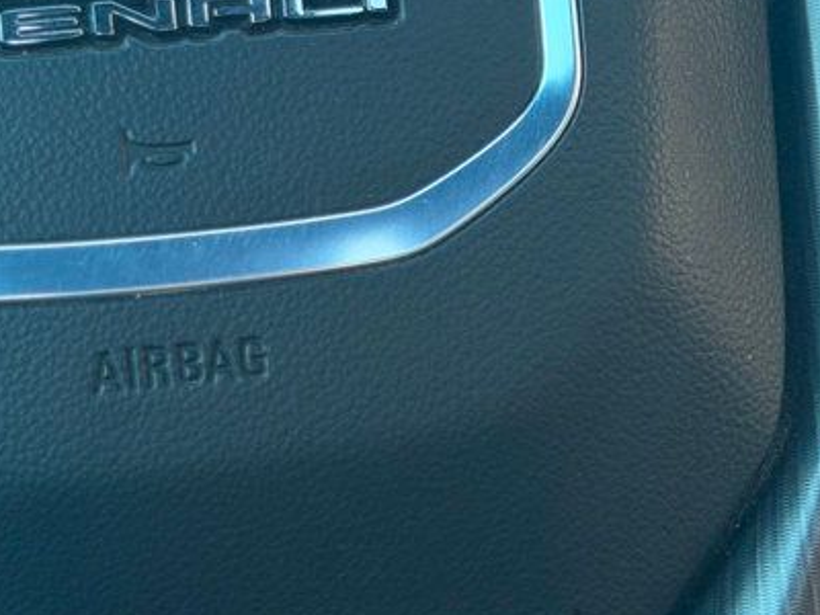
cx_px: 676
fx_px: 2914
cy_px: 215
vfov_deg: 12.0
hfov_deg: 15.9
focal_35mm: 123
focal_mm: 6.76
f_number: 1.78
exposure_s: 1/60
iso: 160
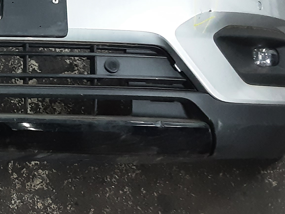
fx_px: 626
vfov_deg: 19.1
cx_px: -74
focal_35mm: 76
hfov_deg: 23.1
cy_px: 24
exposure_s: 1/25
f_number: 1.9
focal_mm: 2.91
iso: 250
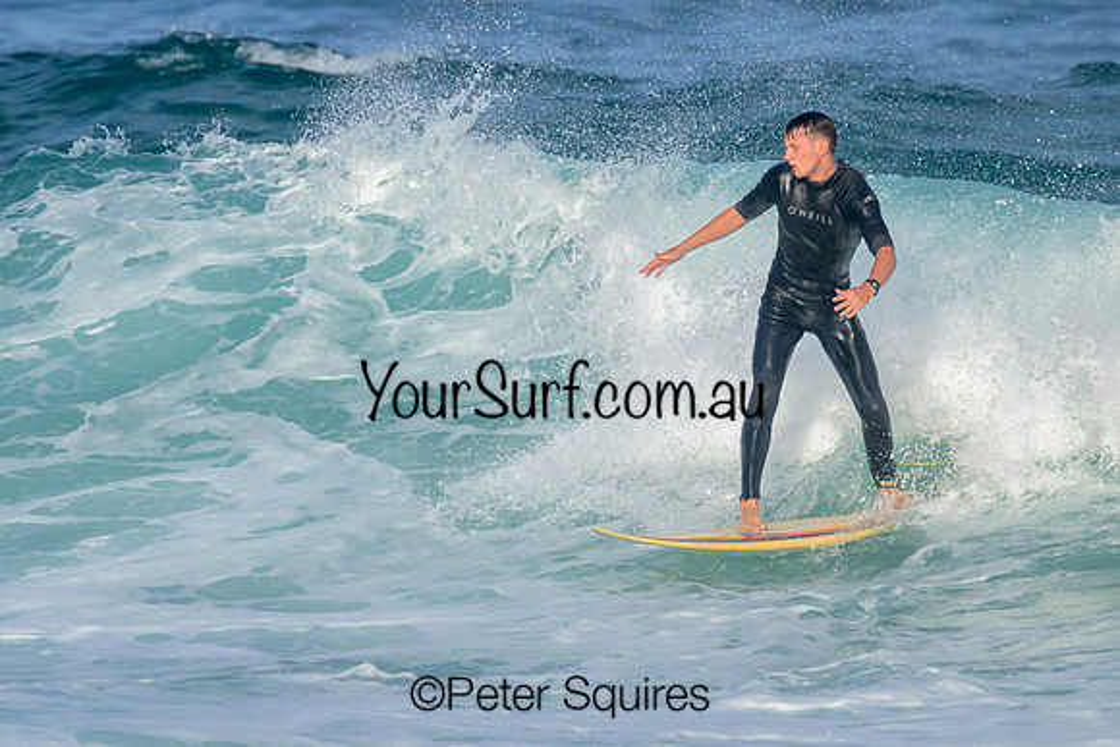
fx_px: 34247
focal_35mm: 1101
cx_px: 564
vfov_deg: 1.3
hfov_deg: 1.9
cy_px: 359
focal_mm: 800
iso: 640
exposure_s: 1/1600
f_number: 11
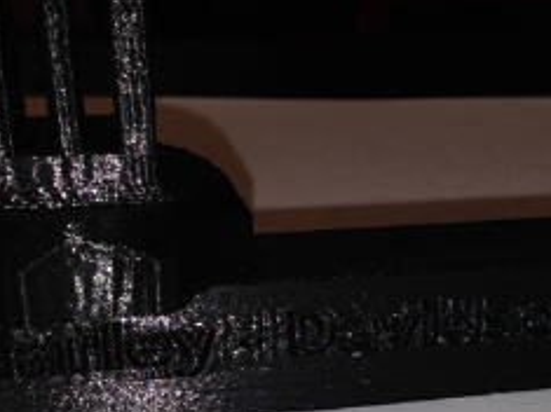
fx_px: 1193
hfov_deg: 25.6
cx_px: 433
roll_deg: -0.5
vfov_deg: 19.4
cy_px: 332
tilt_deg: -24.0
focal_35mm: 75
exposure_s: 1/284
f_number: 2.4
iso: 50
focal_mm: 4.12
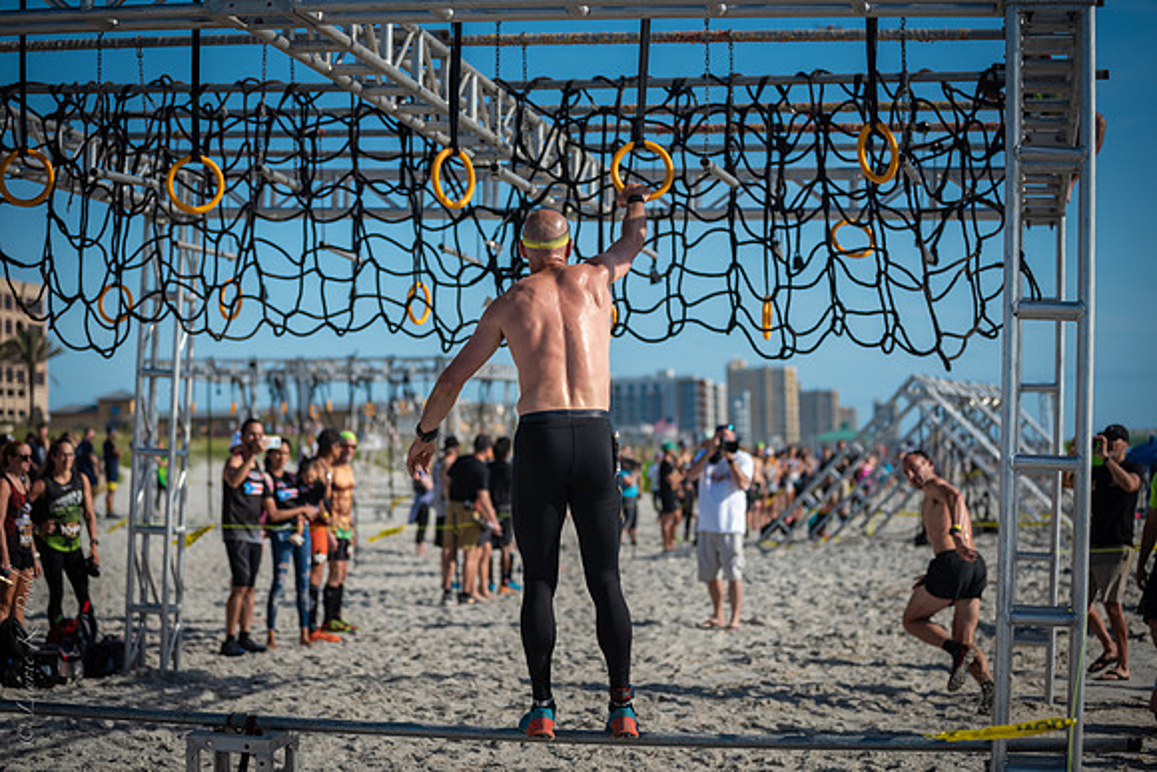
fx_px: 2250
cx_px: 578
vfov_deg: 19.5
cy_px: 386
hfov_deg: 28.8
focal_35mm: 70
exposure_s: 1/4000
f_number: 2.8
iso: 320
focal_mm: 70
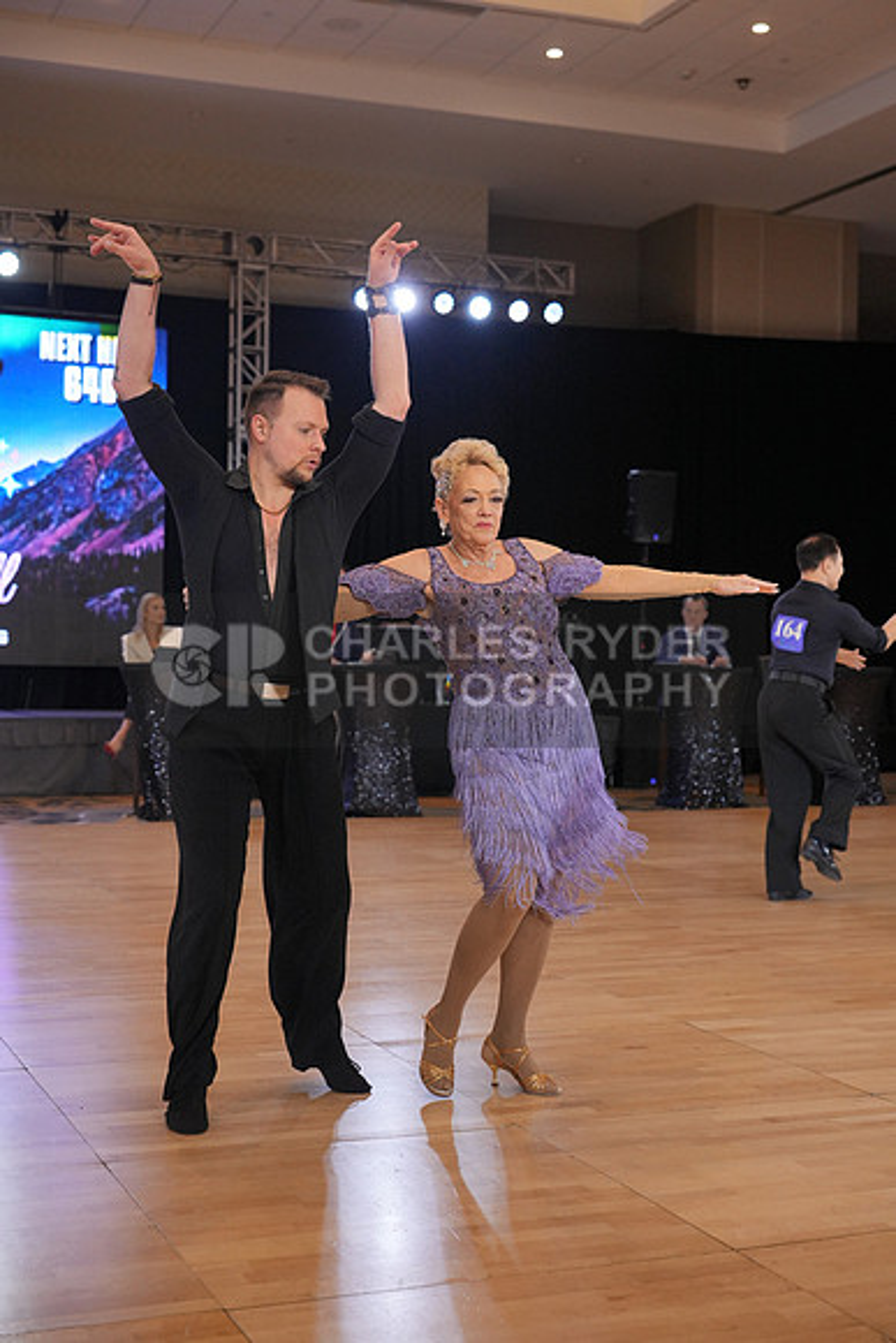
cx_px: 448
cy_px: 672
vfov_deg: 39.6
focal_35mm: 50
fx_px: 1865
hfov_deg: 27.0
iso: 2000
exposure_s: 1/500
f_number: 3.5
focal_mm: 50
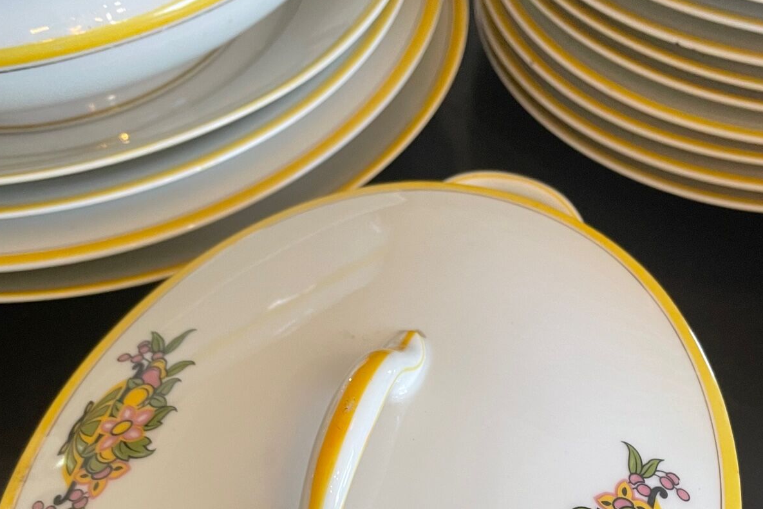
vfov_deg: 26.2
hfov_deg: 42.7
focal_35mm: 46
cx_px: 407
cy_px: 602
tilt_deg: -59.6
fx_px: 975
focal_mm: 4.2
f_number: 1.6
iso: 64
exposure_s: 1/50
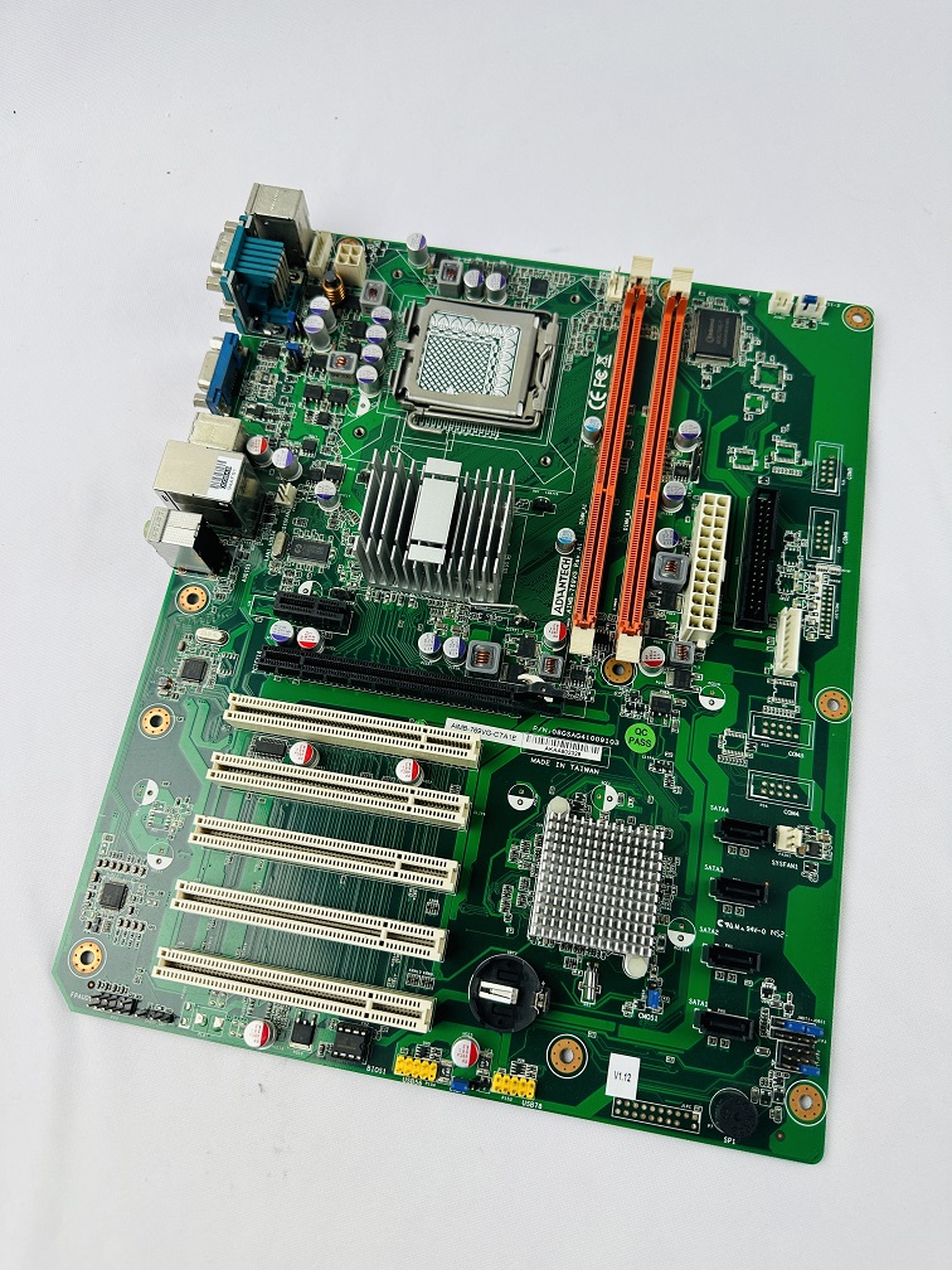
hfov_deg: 56.8
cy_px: 635
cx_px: 476
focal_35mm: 24
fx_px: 880
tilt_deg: -69.9
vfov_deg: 71.6
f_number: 1.78
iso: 80
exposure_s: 1/120
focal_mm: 6.86
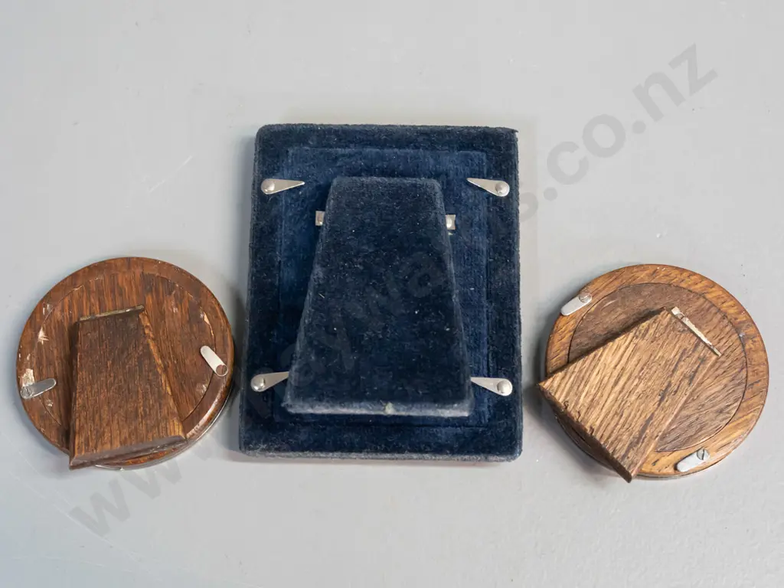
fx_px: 1268
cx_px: 392
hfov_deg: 34.3
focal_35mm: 56
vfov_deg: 26.1
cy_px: 294
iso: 3200
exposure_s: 1/50
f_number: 5.6
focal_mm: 28
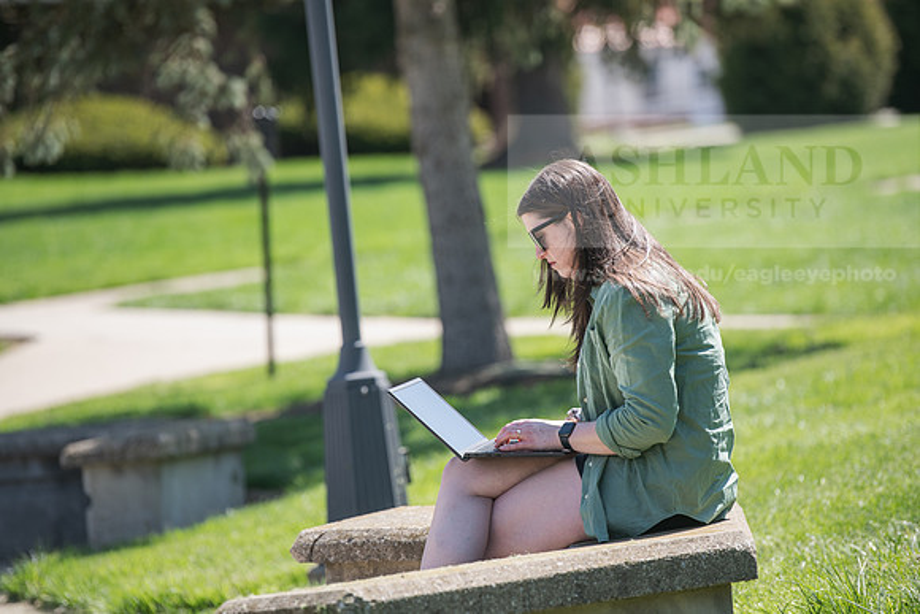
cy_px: 307
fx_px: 4856
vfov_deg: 7.2
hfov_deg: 10.8
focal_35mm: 190
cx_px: 460
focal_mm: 190
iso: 100
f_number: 3.5
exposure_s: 1/500
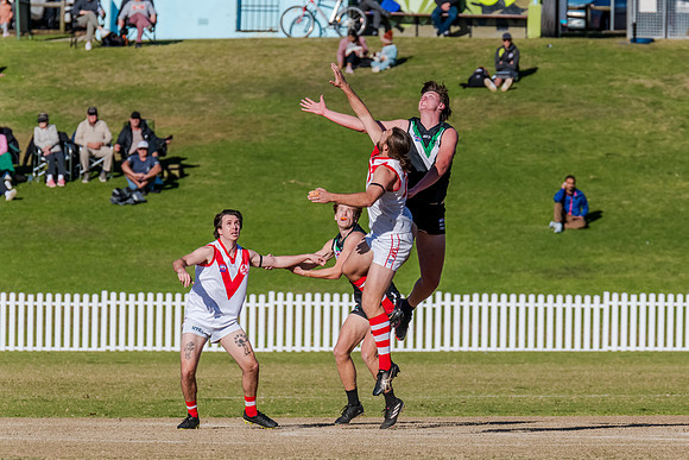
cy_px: 297
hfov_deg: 3.8
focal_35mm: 547
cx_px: 448
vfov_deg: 2.5
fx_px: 10480
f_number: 10
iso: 800
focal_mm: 420
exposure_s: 1/2000
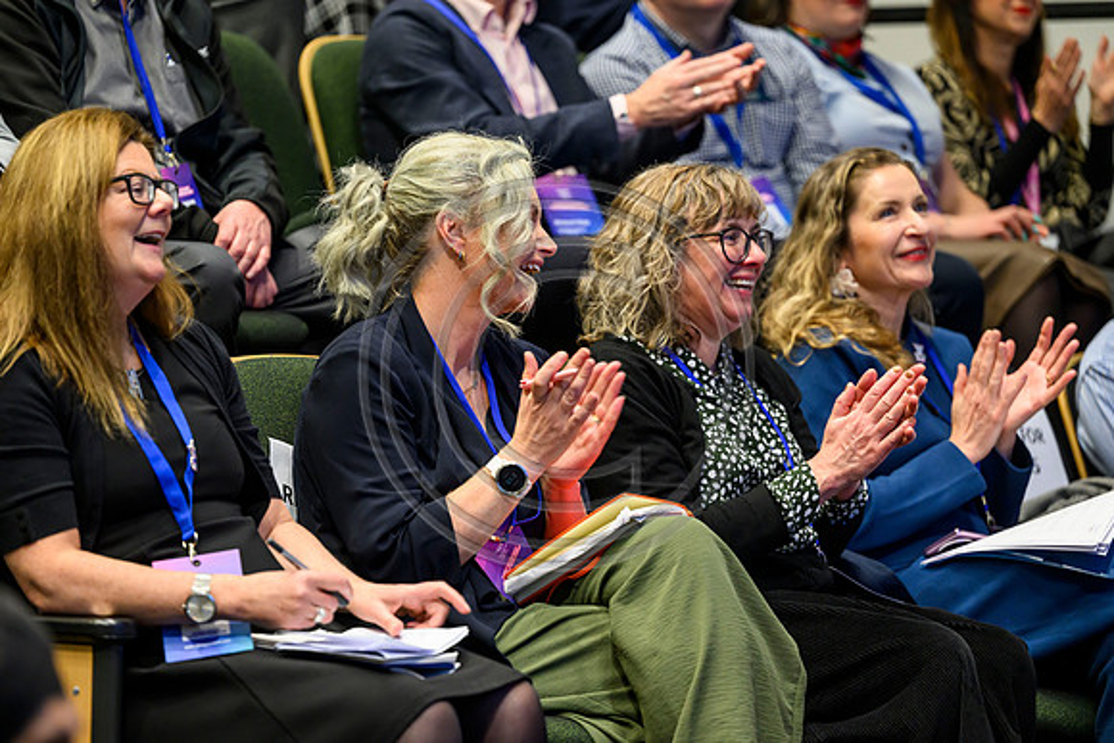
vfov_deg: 9.2
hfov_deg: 13.7
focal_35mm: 150
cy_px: 372
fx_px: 4643
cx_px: 557
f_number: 3.2
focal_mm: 150
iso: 3200
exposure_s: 1/200
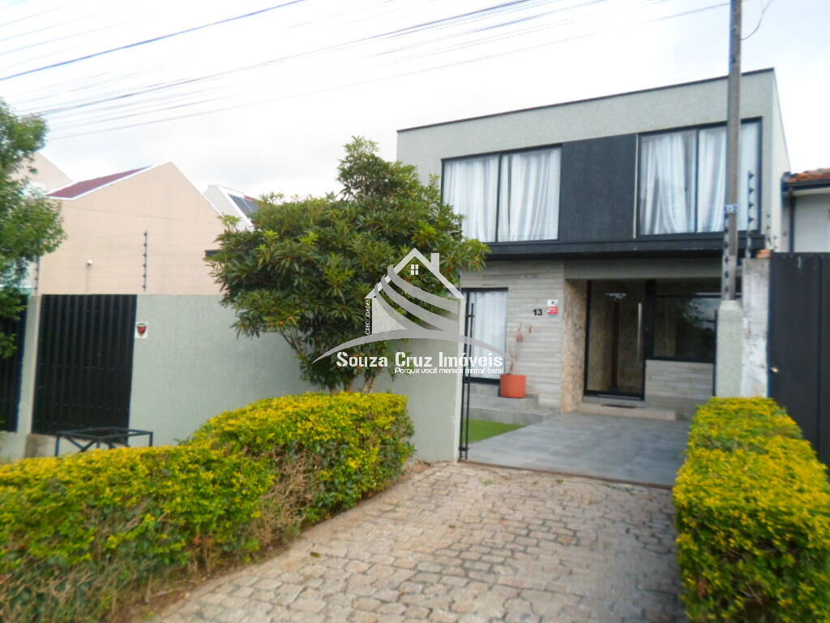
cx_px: 415
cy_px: 312
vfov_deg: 54.9
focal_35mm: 25
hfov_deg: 69.4
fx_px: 599
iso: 80
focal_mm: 4.5
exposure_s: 1/750
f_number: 2.5
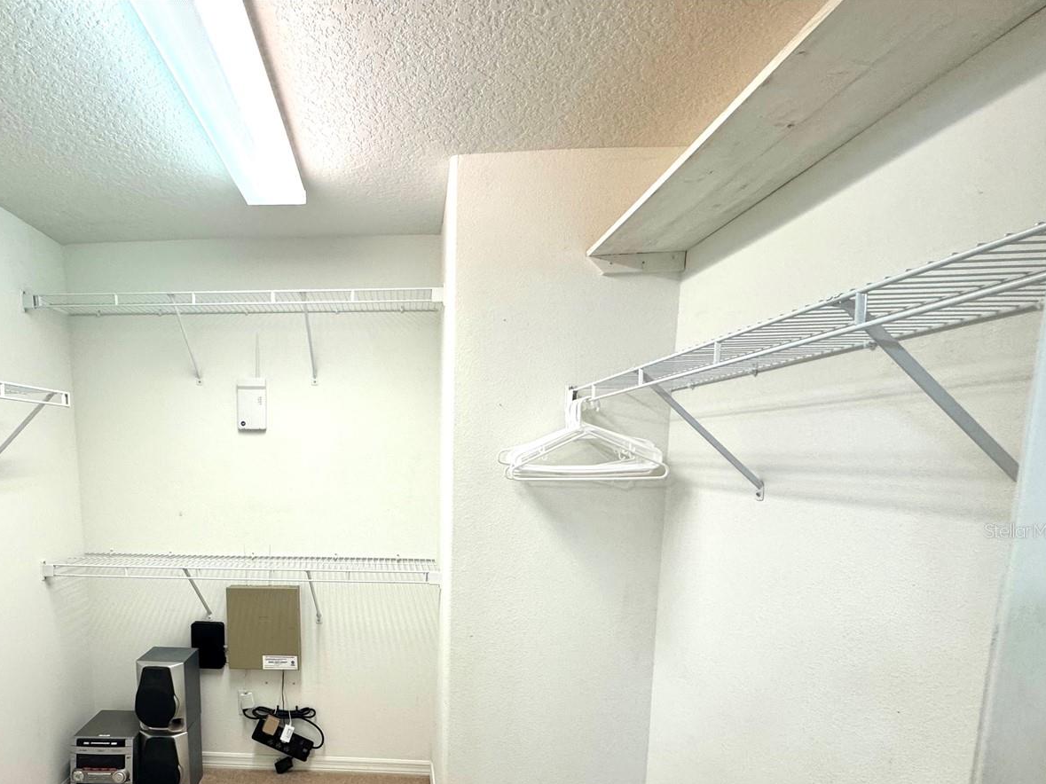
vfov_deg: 66.6
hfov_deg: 82.1
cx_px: 358
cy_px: 530
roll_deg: +1.6
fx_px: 574
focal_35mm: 19
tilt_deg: -8.2
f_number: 2.2
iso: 160
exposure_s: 1/120
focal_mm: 2.22
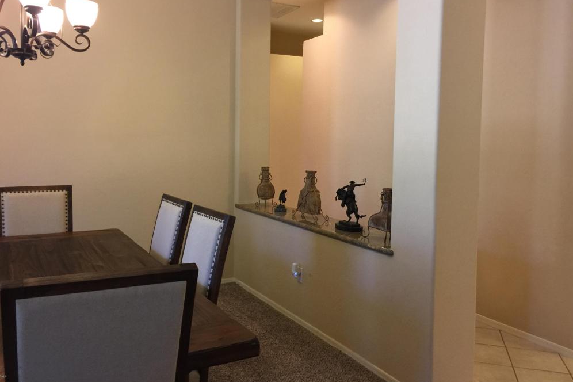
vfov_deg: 42.3
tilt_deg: -2.7
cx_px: 285
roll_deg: -1.5
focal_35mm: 31
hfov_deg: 60.3
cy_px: 169
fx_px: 493
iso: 80
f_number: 2.2
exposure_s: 1/15
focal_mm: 4.15
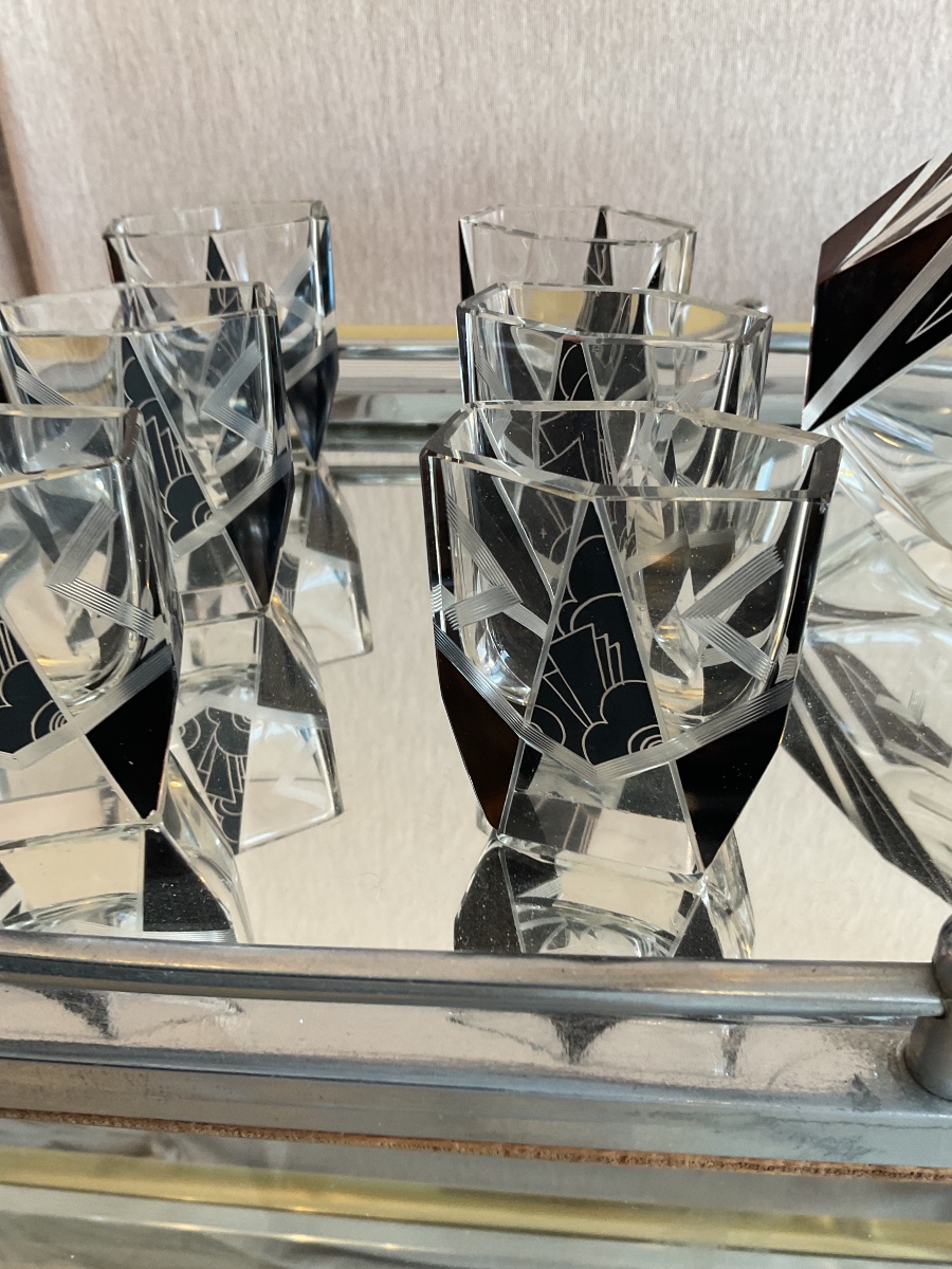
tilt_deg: -30.5
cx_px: 476
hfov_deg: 48.2
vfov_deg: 61.7
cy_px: 634
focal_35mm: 29
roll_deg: +1.1
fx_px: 1063
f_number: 1.8
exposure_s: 1/100
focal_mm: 3
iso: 50
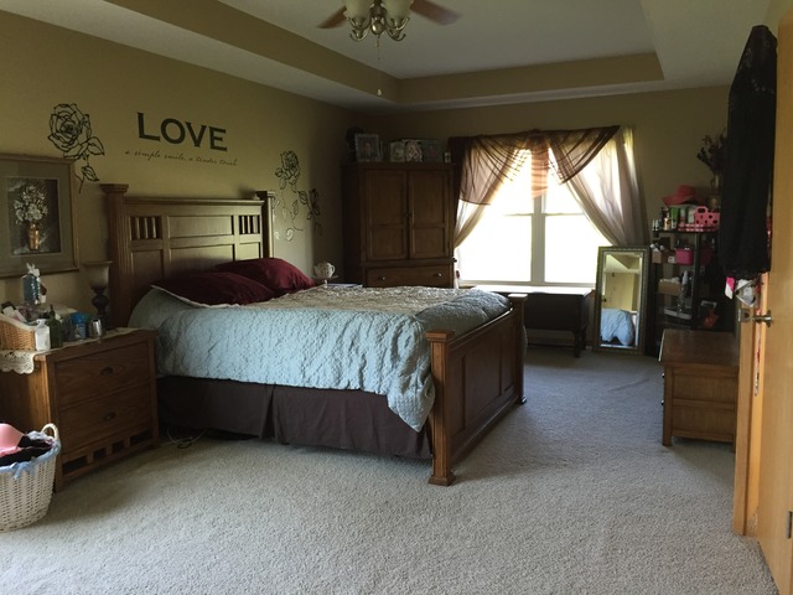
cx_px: 396
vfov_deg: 48.2
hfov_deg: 61.7
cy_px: 298
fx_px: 664
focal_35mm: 29
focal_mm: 4.15
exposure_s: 1/30
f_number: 2.2
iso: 100
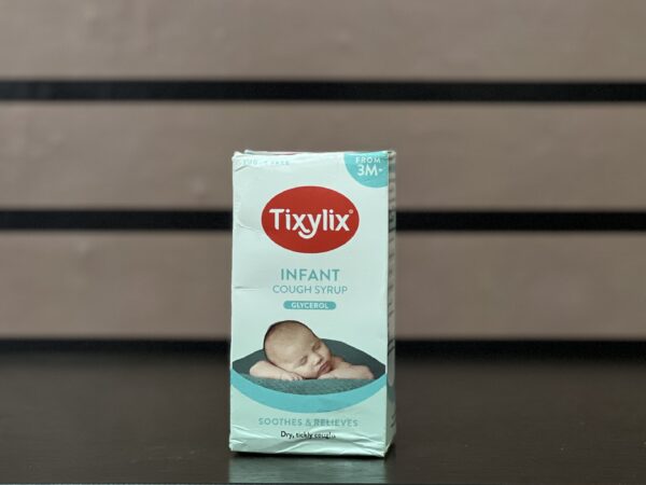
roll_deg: +0.2
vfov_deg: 19.1
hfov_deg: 25.3
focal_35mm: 77
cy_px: 242
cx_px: 323
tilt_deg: -1.2
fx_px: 1437
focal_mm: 9
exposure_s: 1/33
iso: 320
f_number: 2.8
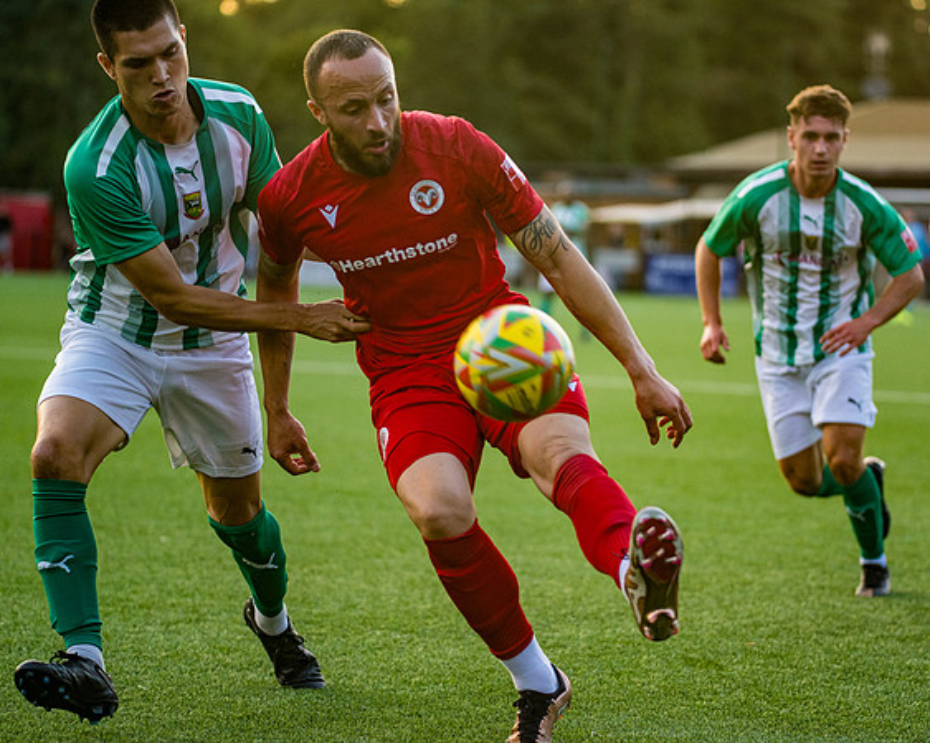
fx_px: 3718
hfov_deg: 14.2
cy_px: 372
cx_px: 558
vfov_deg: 11.4
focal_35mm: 135
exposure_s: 1/1600
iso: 1250
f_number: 2.8
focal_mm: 120
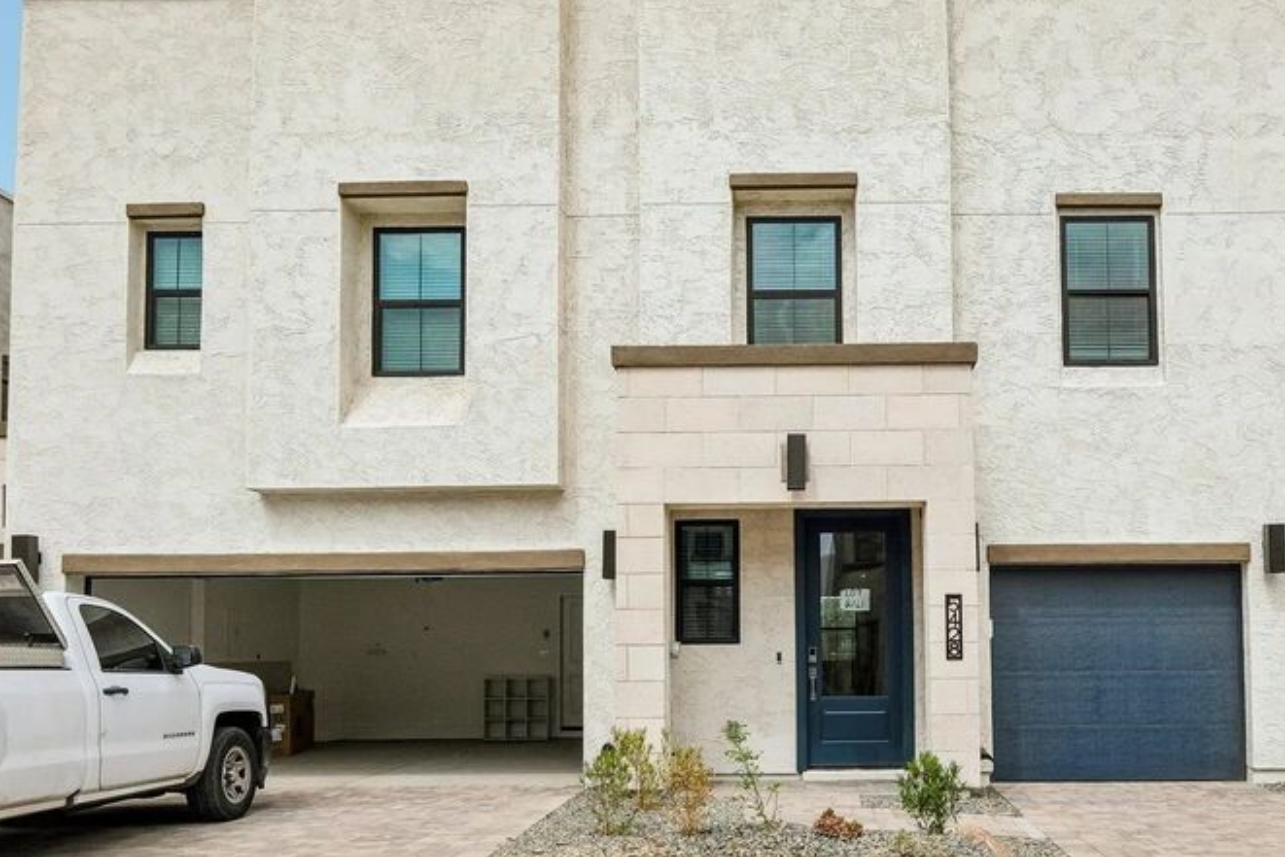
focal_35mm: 31
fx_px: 1107
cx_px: 811
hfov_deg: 59.4
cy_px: 510
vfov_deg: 42.2
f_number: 8
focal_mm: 13.2
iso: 400
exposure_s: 1/800
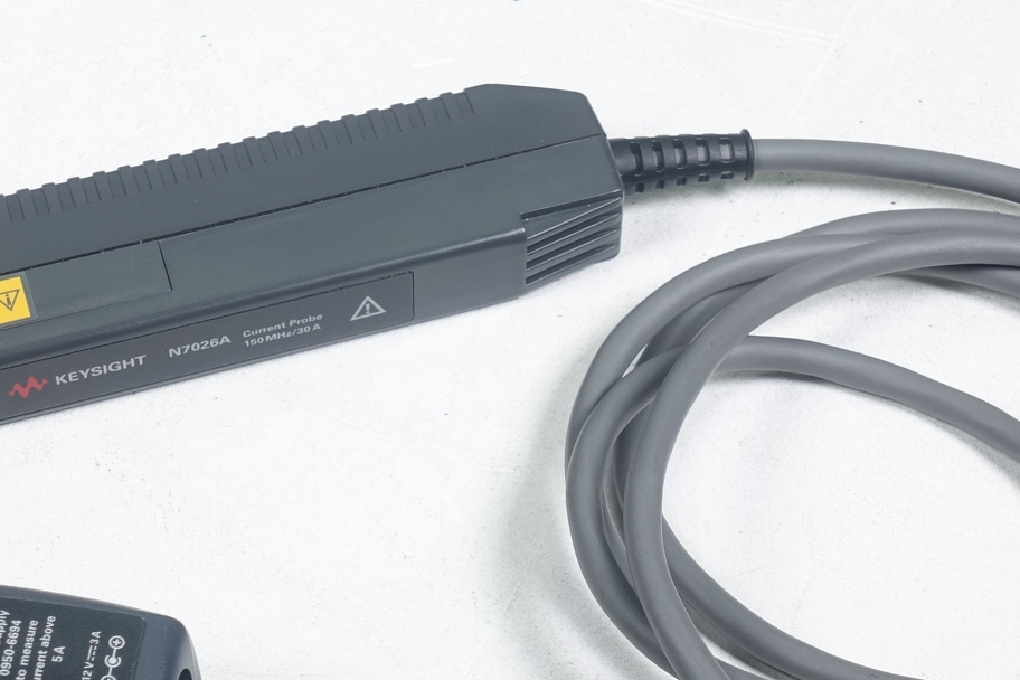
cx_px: 459
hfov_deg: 18.6
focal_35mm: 110
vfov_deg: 12.4
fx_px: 3116
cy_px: 512
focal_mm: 17.9
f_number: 5.6
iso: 125
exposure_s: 1/125
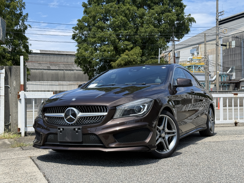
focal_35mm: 48
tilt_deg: +1.1
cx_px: 122
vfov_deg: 30.3
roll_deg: +0.4
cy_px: 92
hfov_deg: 39.7
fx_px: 338
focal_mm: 6.76
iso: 80
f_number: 1.78
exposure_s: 1/3378
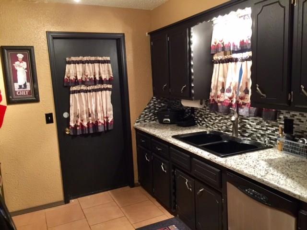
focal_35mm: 29
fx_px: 257
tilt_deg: -8.2
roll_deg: +3.0
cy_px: 115
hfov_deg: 61.7
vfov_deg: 48.2
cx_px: 154
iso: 125
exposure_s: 1/15
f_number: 2.2
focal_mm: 4.15
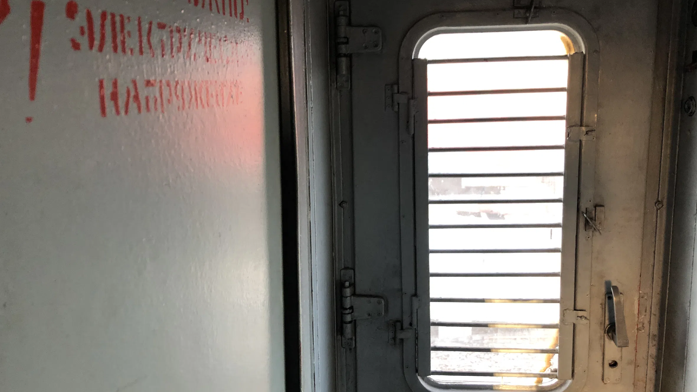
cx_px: 349
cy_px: 177
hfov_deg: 62.6
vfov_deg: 37.7
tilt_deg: -9.1
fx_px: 573
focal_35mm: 31
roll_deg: +0.4
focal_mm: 4
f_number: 1.8
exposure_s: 1/17
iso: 40
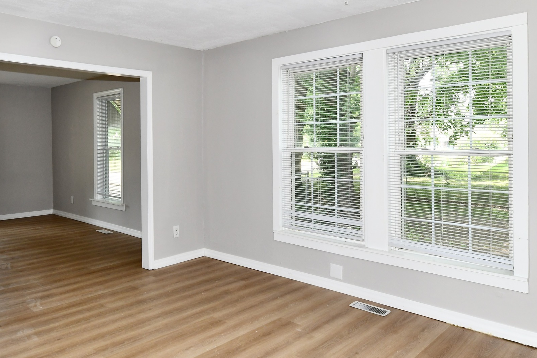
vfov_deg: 47.8
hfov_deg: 65.9
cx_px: 187
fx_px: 403
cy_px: 155
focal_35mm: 27
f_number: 6.3
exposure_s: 1/60
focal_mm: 14
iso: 640
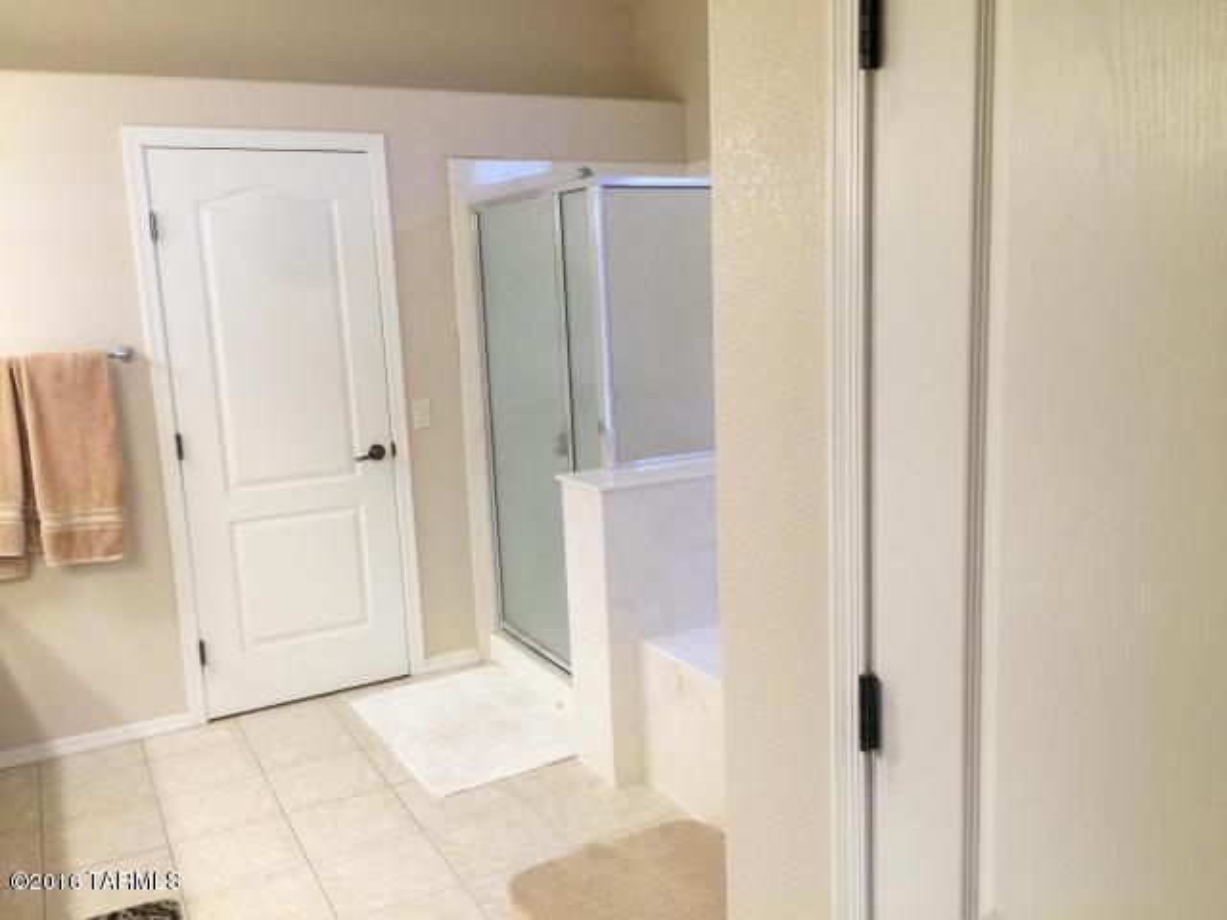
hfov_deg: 61.7
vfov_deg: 48.2
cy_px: 460
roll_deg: +1.7
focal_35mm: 29
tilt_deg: -8.3
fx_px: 1028
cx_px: 614
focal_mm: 4.15
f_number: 2.2
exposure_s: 1/30
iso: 50
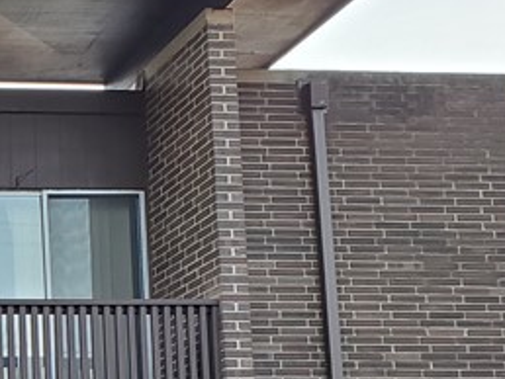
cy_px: 414
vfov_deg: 14.1
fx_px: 1504
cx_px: -317
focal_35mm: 103
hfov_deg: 16.8
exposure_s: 1/84
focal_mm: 4.3
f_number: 2.4
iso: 80
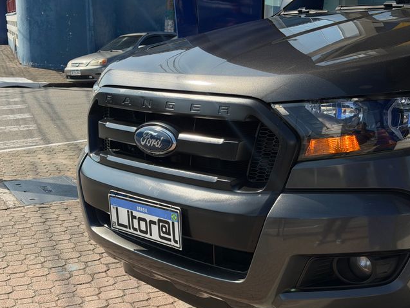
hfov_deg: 33.1
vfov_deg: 25.2
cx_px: 247
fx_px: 687
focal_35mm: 58
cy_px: 181
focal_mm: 6.76
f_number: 1.78
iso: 64
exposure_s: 1/4098
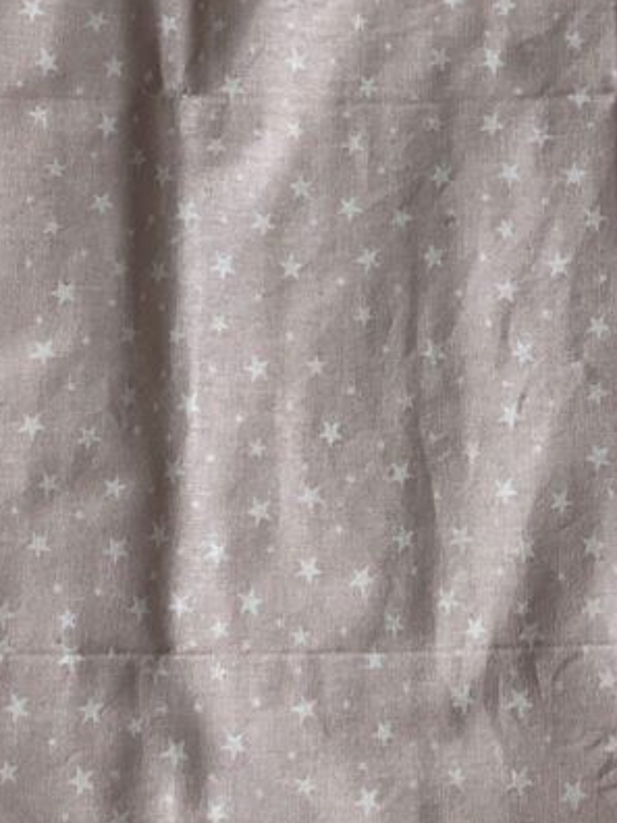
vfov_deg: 25.9
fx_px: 1782
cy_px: 314
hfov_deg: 19.5
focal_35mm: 75
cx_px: 451
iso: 25
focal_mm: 3
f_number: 1.8
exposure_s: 1/529
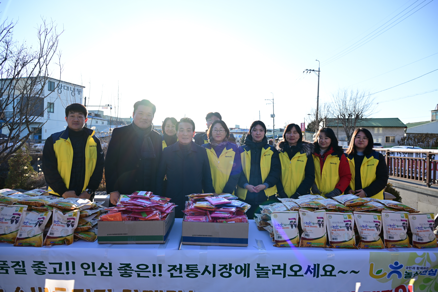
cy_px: 146
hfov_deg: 73.7
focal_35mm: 24
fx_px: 292
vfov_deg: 53.1
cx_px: 219
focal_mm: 24
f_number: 4.5
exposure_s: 1/200
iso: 80
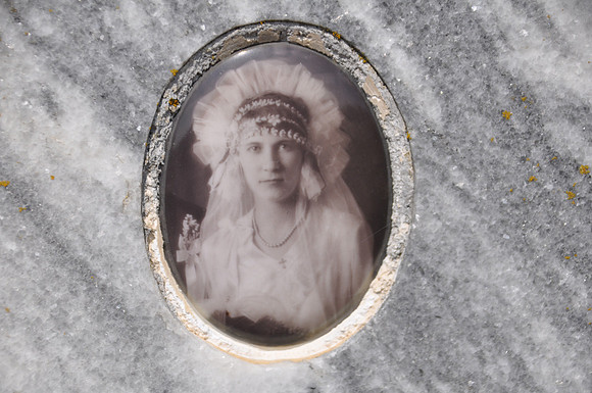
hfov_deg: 14.0
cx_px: 296
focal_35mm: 147
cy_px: 196
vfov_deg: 9.3
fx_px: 2414
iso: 200
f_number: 7.1
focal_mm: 98
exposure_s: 1/800
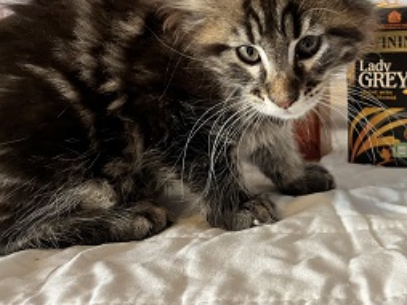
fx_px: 482
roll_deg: +3.3
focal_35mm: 41
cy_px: 114
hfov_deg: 44.0
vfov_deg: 34.9
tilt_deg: -9.1
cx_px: 314
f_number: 1.6
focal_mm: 5.1
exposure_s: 1/60
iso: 250
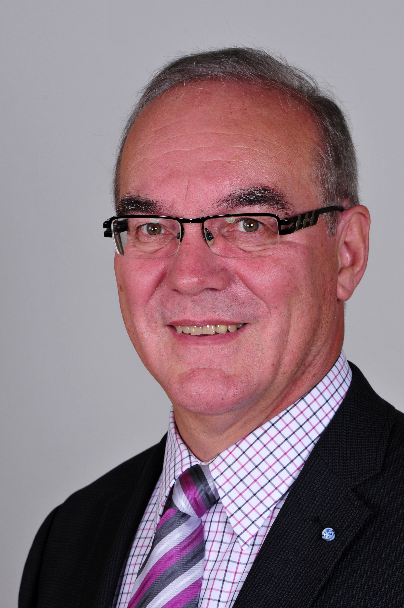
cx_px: 202
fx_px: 3291
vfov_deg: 10.6
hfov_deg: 7.0
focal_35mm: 195
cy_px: 304
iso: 200
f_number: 11
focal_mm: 130
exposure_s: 1/125
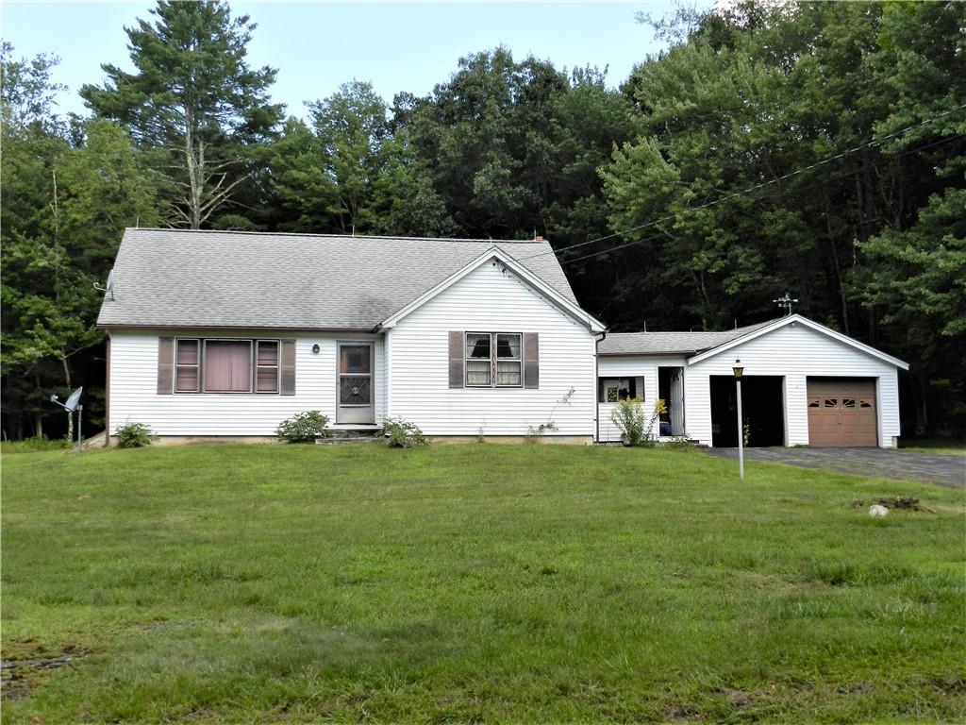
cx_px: 483
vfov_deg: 37.7
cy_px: 362
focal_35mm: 38
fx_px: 1060
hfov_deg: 49.0
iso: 160
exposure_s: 1/500
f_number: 4
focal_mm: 6.7
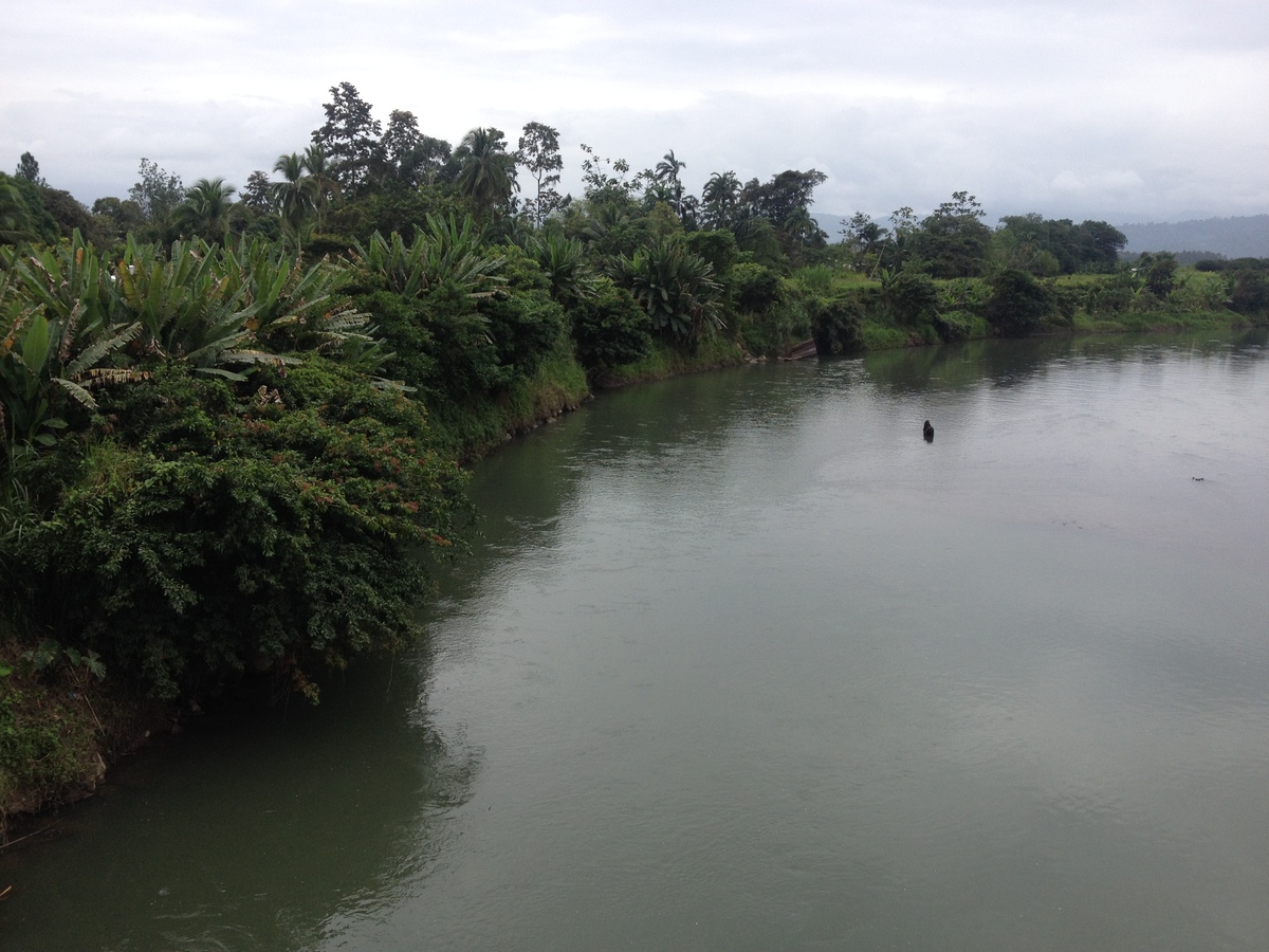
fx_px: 1283
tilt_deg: -13.5
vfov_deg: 40.7
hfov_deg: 52.6
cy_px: 476
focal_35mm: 35
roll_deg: -0.3
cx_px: 634
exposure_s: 1/1346
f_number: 2.4
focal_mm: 4.28
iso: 50
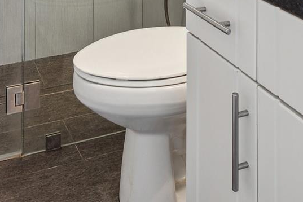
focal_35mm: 61
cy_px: -144
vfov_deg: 18.3
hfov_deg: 32.9
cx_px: 147
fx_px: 513
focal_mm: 16
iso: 250
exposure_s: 1/6
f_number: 8
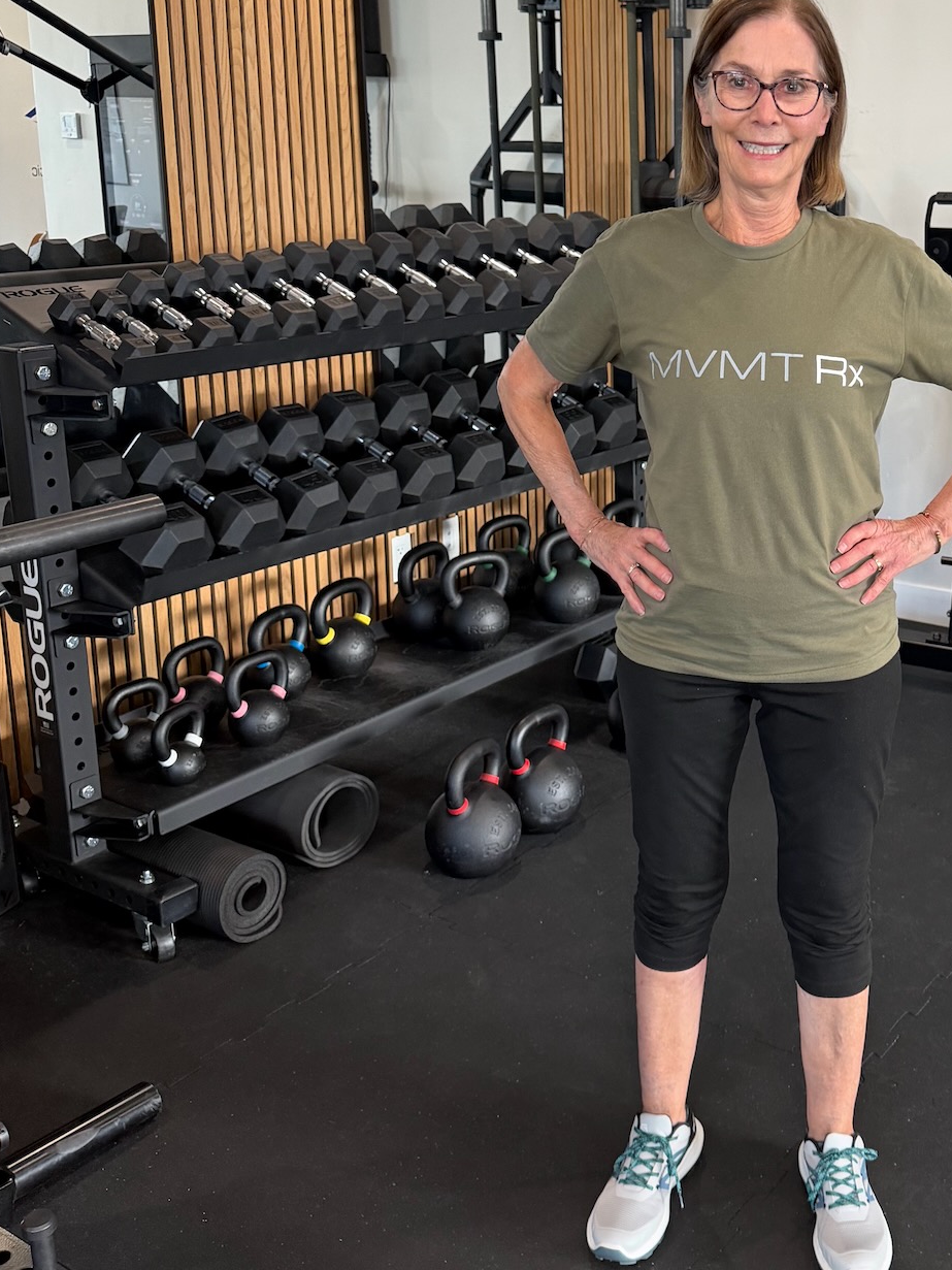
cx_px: 766
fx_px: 1430
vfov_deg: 47.6
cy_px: 502
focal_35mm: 39
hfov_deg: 35.6
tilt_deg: -15.9
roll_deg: -1.2
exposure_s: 1/60
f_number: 1.78
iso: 250
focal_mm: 6.76
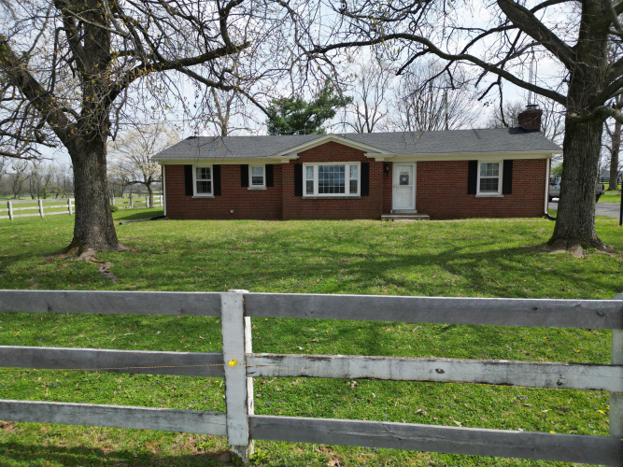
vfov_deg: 56.8
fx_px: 432
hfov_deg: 71.6
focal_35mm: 24
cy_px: 234
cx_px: 312
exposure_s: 1/2500
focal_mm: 6.72
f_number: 1.7
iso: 200
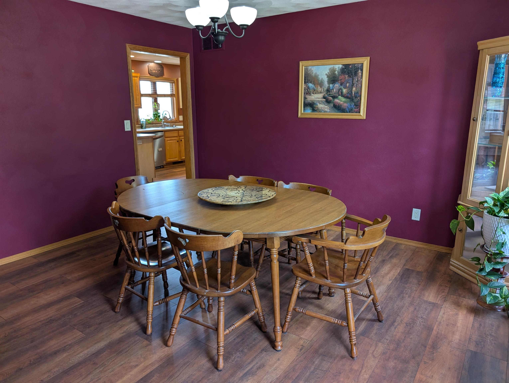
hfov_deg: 71.5
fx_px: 353
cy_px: 192
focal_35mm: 24
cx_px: 254
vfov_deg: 56.9
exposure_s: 1/24
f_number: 1.68
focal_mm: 6.9
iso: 77
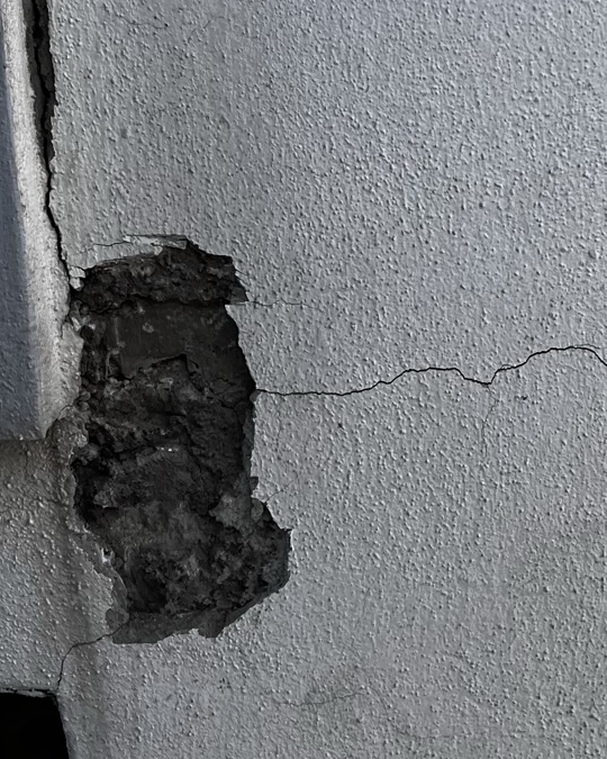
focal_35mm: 77
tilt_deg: -16.8
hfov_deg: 19.6
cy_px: 327
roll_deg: +2.7
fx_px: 1729
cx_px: 523
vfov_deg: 24.7
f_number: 1.6
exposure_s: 1/1923
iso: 50
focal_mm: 5.1
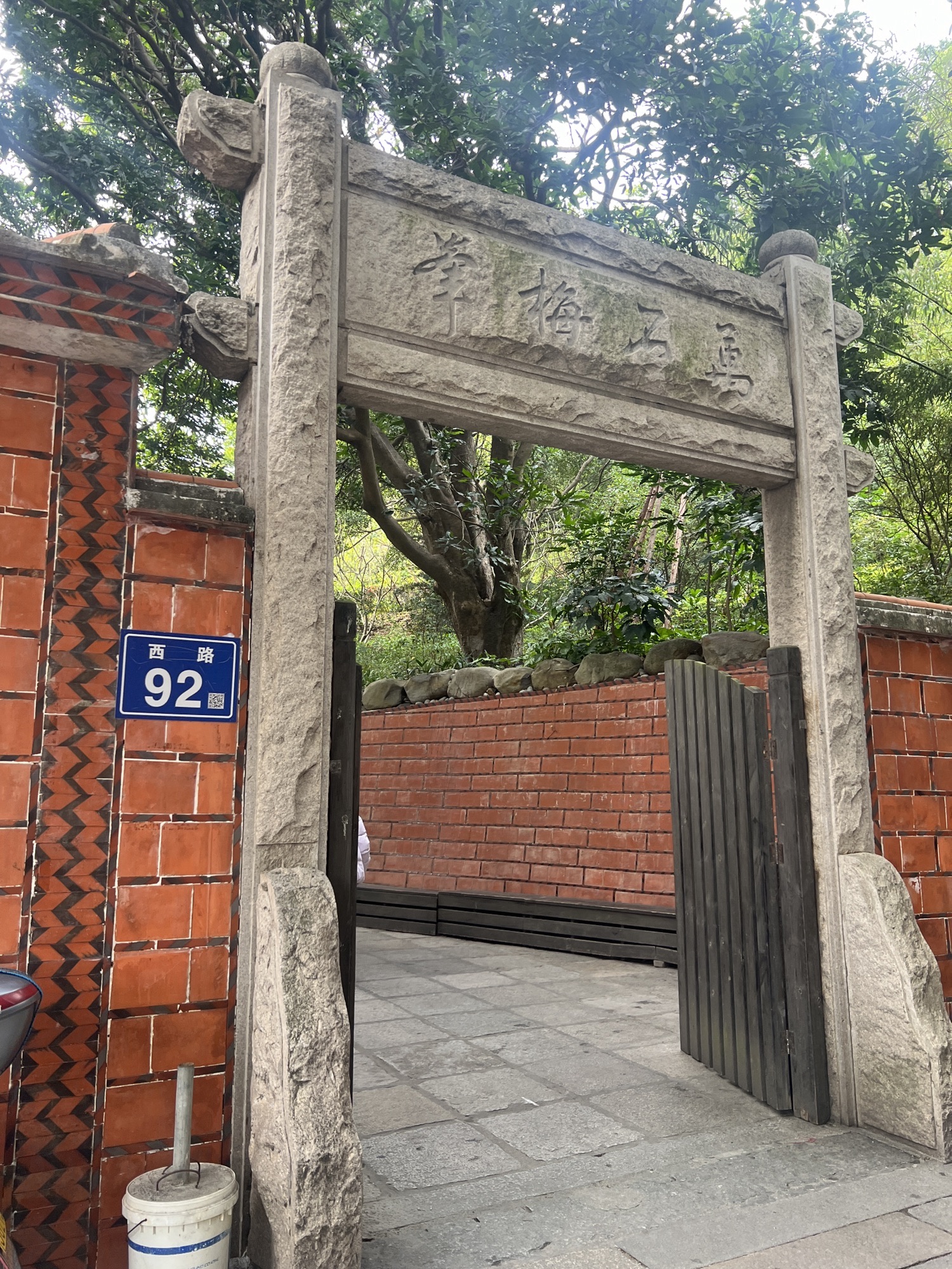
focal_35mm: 26
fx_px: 953
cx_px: 476
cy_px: 634
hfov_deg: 53.1
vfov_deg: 67.3
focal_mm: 5.7
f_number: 1.5
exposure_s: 1/121
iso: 64
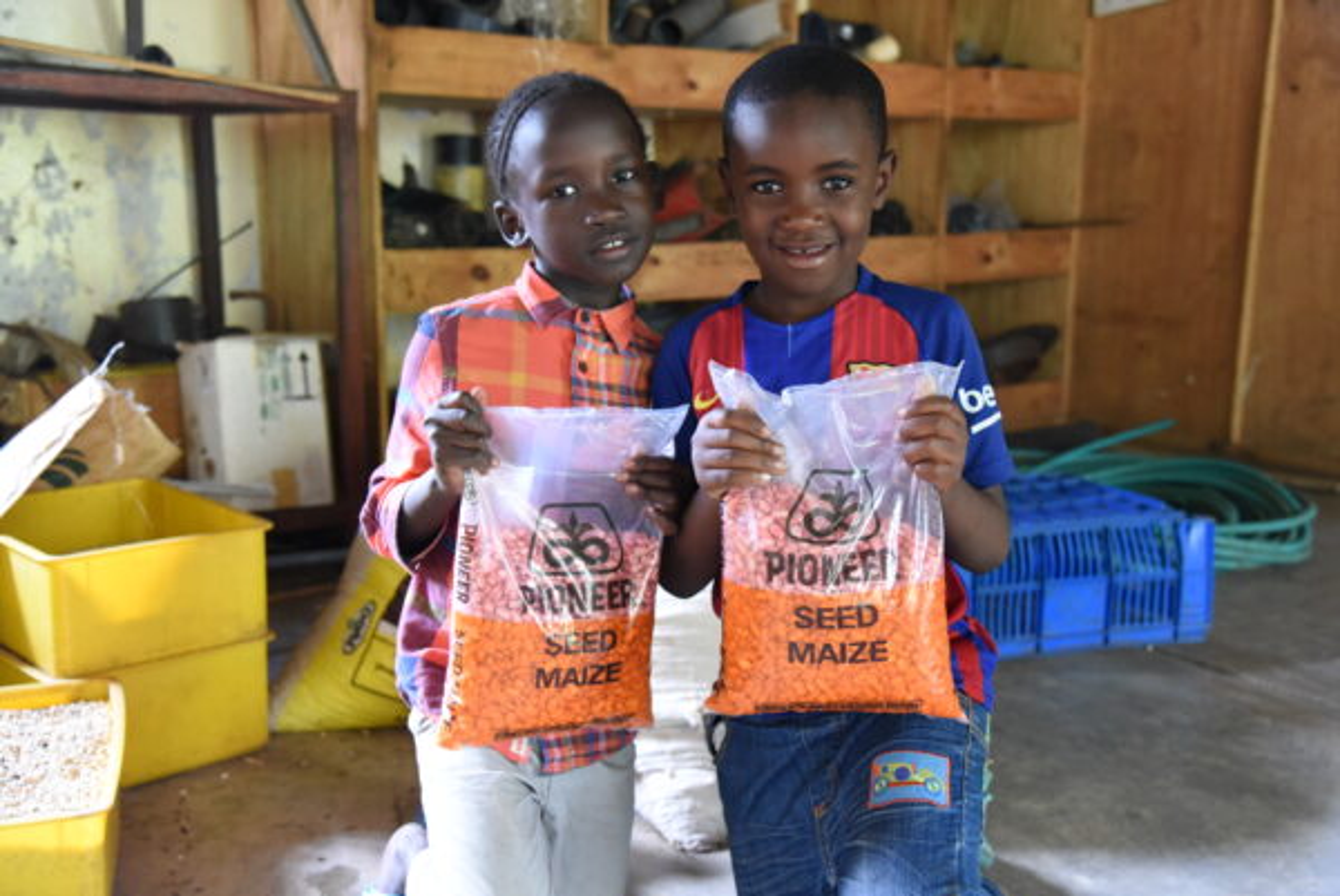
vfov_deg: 35.1
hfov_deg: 50.7
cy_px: 448
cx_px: 670
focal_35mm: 38
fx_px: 1415
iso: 4000
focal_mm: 38
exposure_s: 1/40
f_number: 4
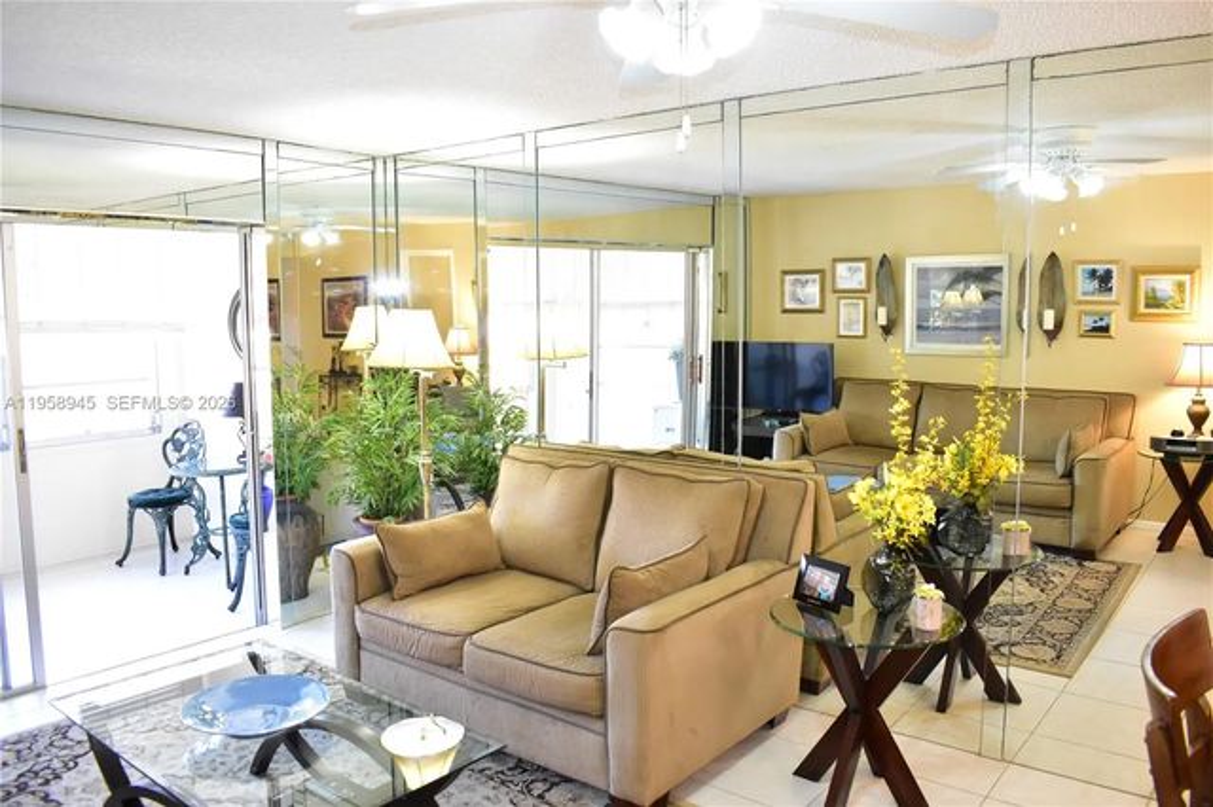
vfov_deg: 47.9
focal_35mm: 27
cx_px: 606
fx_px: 909
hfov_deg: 67.4
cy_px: 404
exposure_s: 1/60
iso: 2800
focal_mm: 18
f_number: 5.6
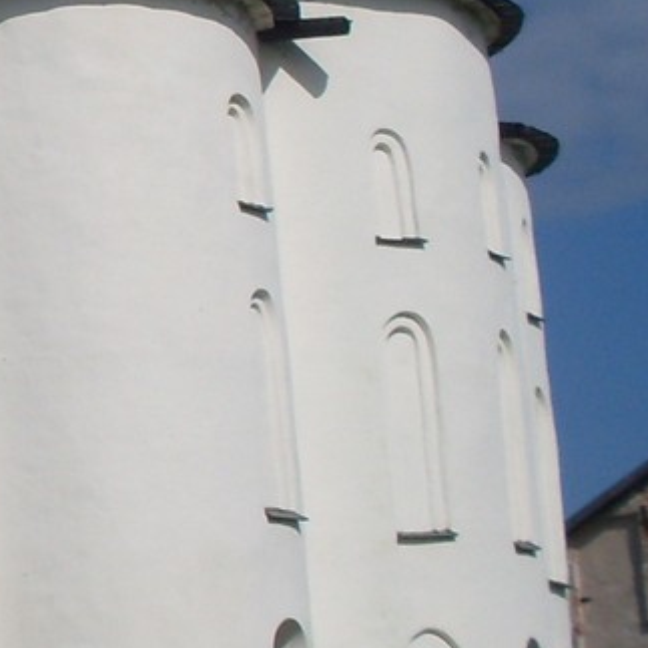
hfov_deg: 10.5
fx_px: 3156
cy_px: 174
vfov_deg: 11.7
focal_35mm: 149
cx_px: -739
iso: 80
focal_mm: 6.3
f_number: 8.4
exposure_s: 1/750
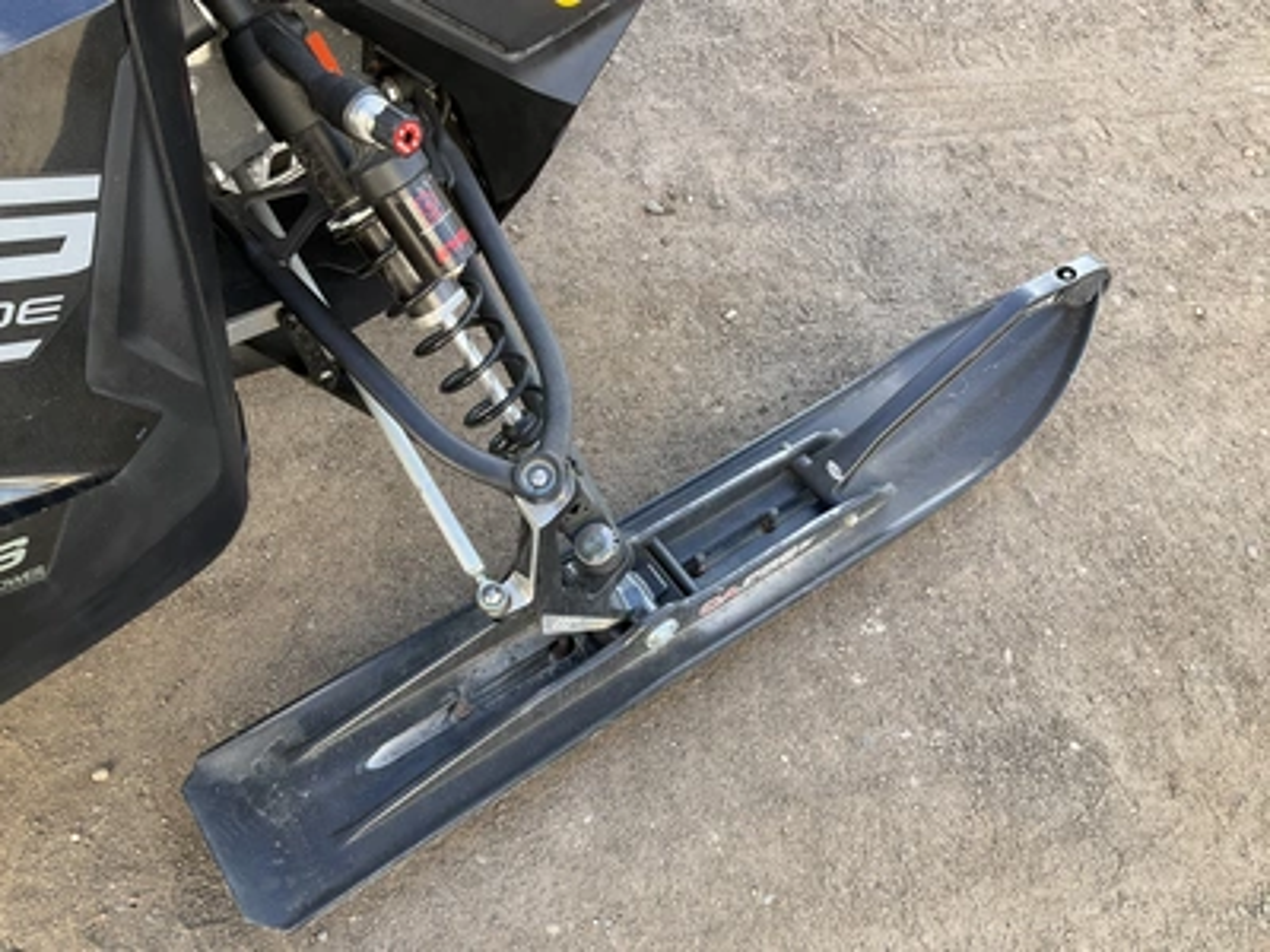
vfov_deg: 48.2
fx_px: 1064
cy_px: 476
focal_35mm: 29
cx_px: 635
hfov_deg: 61.7
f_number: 1.8
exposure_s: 1/122
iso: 25
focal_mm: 3
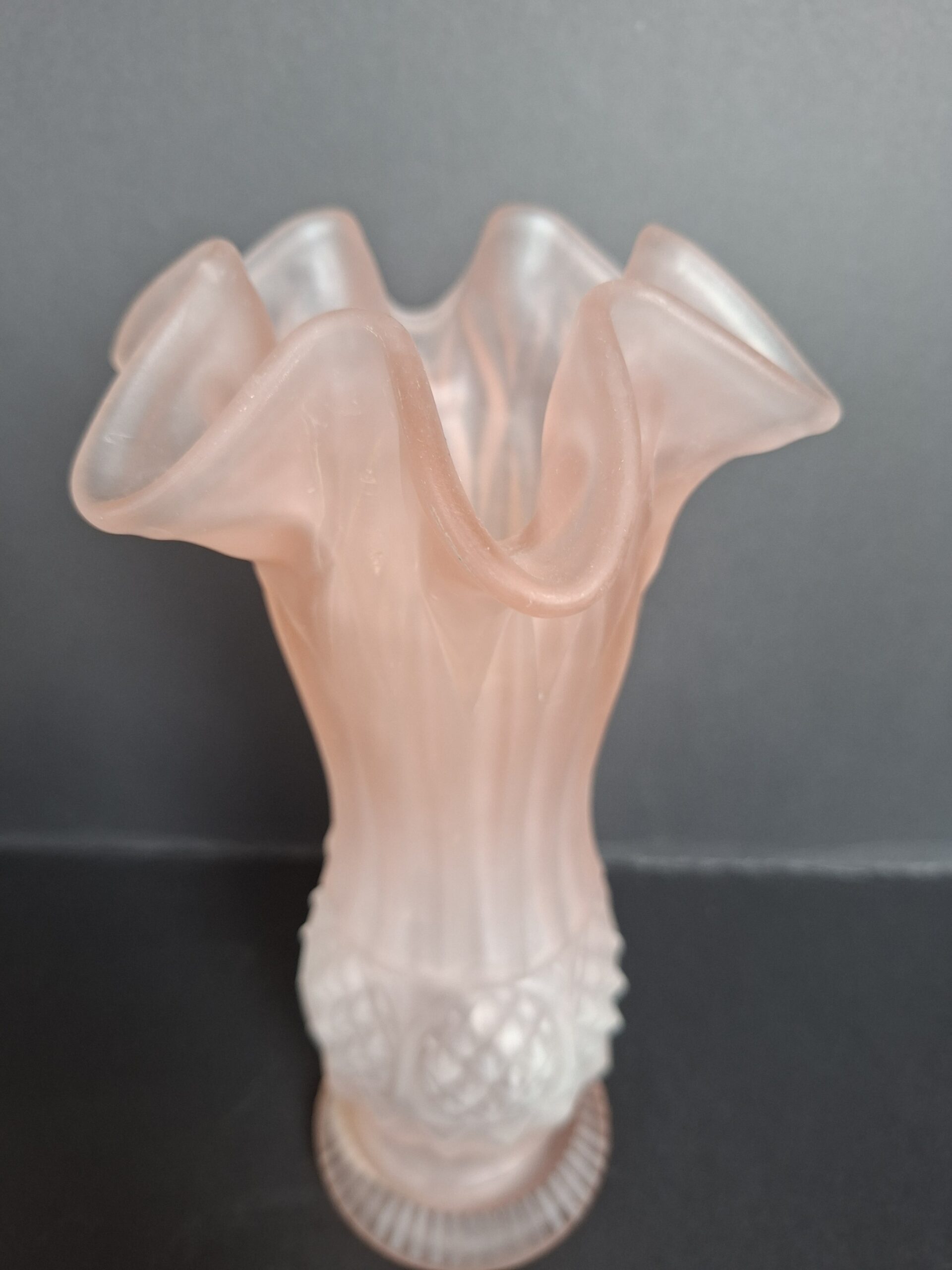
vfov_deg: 73.9
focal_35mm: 23
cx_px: 476
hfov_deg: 58.9
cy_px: 635
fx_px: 843
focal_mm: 5.54
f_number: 1.8
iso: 250
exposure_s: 1/60
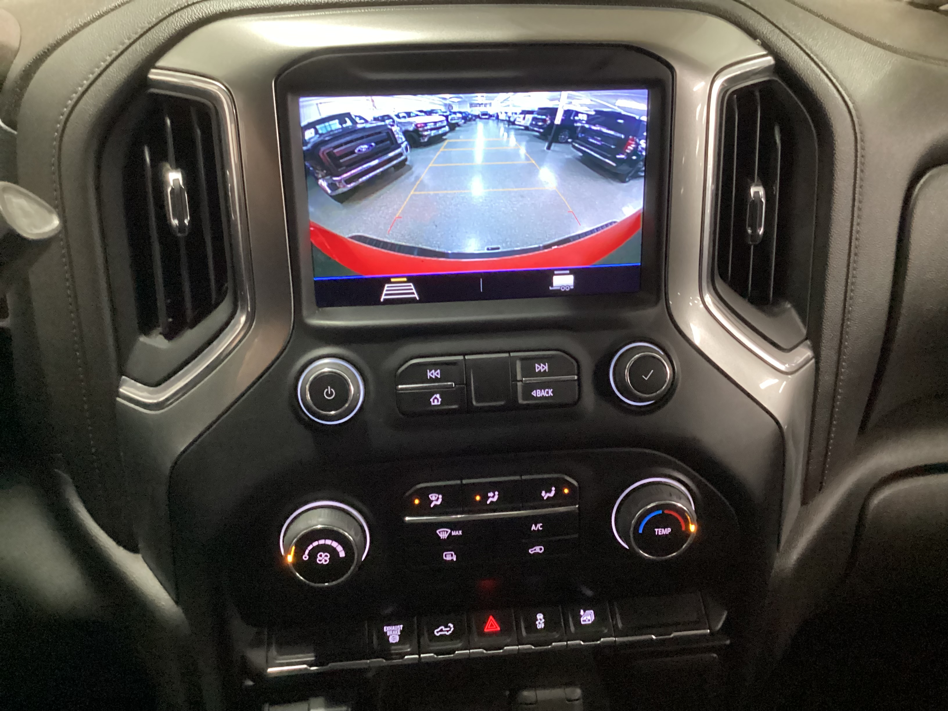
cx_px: 474
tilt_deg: -26.9
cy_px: 356
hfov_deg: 58.4
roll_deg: -1.1
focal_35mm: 31
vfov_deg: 45.4
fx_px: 849
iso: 800
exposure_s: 1/25
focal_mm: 3.3
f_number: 2.4
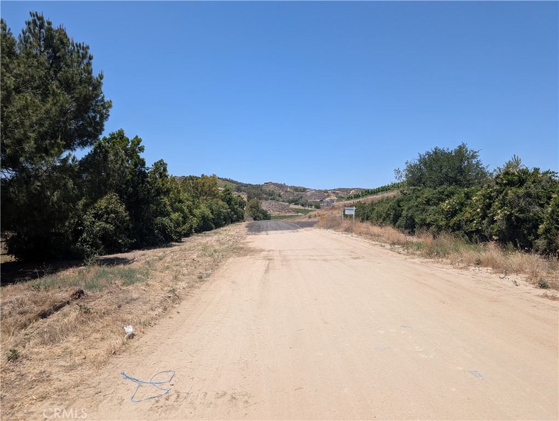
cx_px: 280
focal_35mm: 24
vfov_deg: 56.9
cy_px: 210
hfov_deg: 71.5
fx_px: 388
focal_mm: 6.9
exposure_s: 1/1095
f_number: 1.68
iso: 24
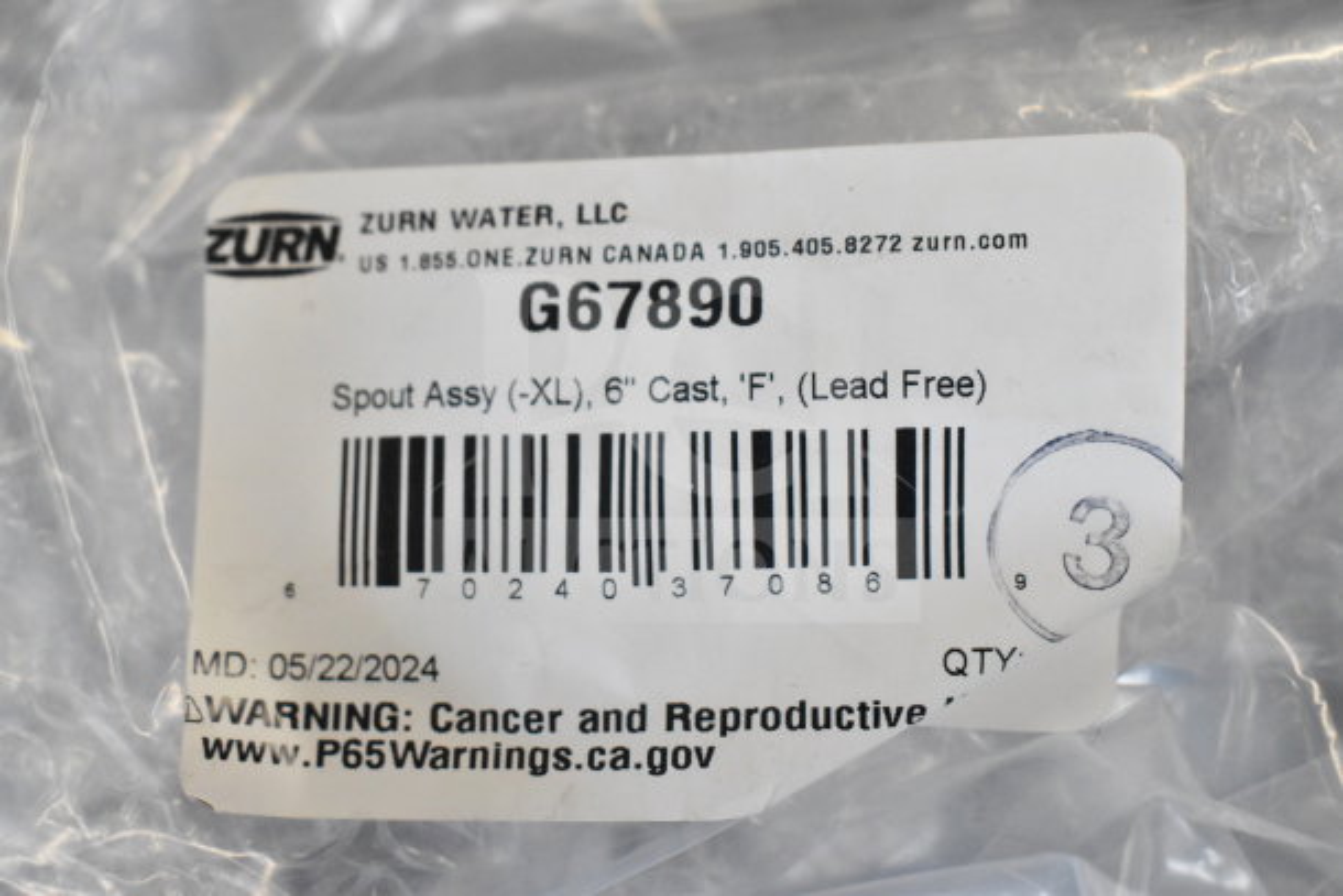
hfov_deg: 37.8
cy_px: 448
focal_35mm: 52
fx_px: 1959
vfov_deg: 25.8
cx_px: 672
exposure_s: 1/1000
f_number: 6.3
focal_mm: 35
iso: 6400
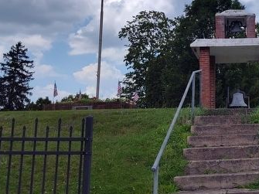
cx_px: 254
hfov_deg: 32.4
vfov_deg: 26.3
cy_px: 59
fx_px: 411
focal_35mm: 55
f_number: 1.8
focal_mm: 5.56
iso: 100
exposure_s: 1/2605
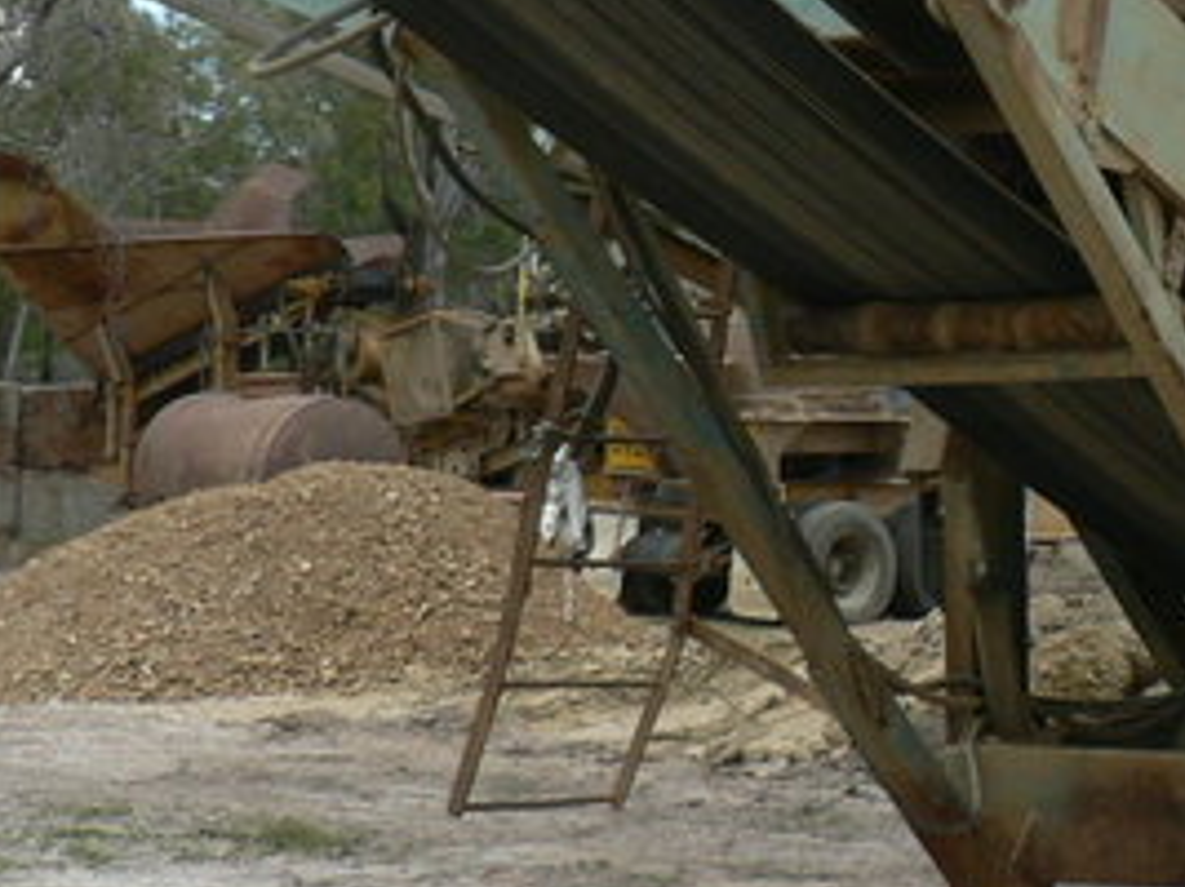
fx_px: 3695
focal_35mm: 108
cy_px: 111
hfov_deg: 17.4
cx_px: 1407
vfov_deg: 13.6
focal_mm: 6
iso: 80
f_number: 4
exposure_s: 1/250
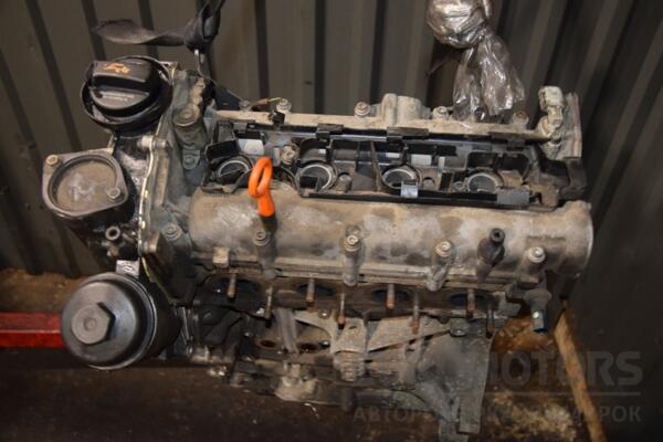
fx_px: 580
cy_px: 221
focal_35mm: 32
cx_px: 332
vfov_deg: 41.7
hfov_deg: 59.5
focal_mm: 21
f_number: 5
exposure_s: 1/60
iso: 800
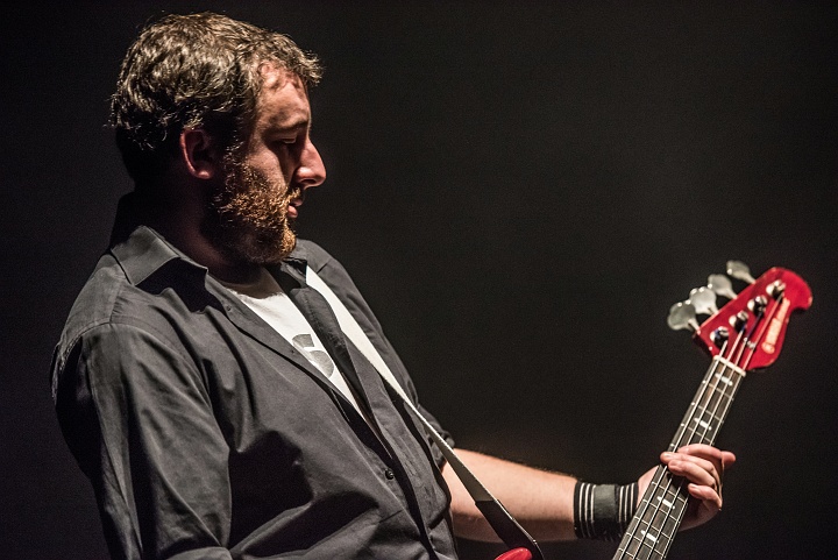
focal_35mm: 145
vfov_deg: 9.5
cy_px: 280
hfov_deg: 14.1
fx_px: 3377
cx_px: 419
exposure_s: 1/80
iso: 3200
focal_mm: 145
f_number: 2.8
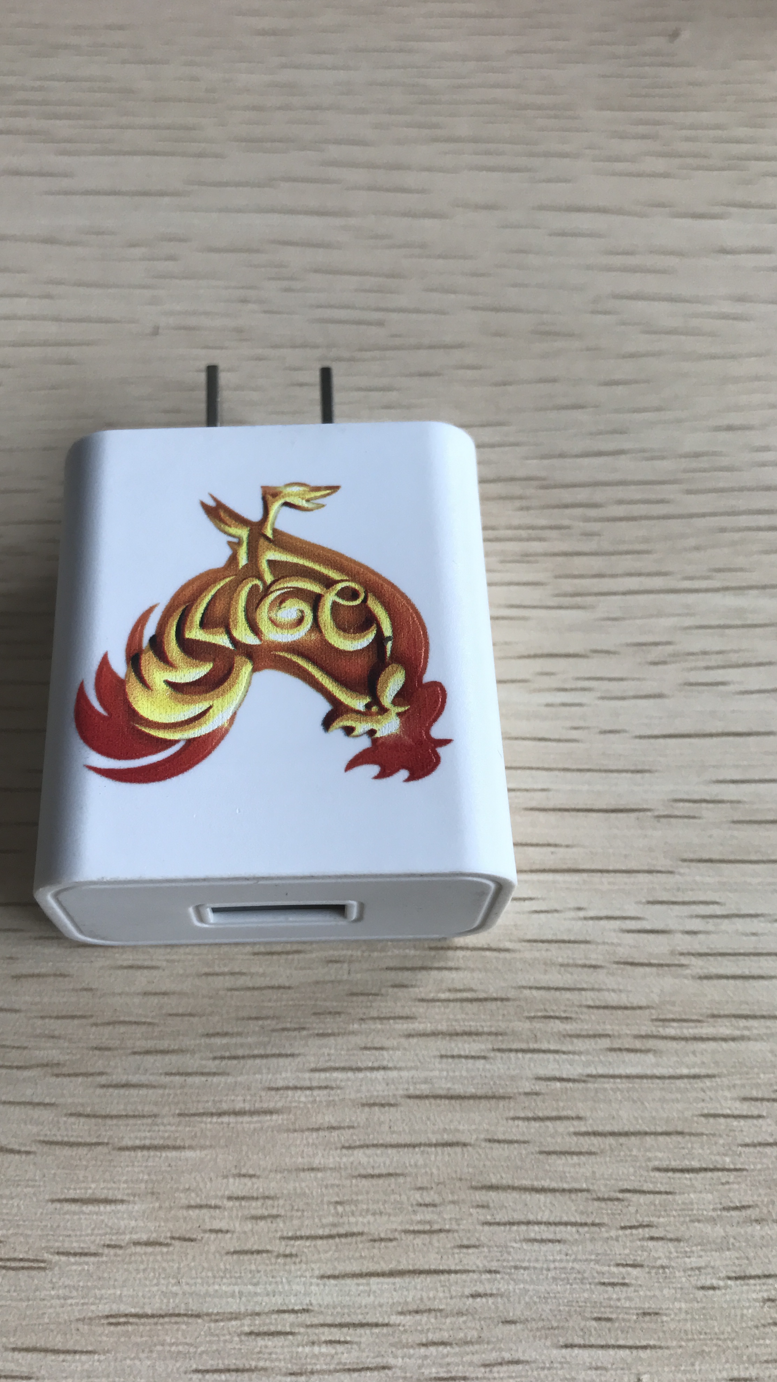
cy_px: 699
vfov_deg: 62.6
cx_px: 293
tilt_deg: -64.5
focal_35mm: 31
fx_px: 1135
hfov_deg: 37.6
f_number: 1.8
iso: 40
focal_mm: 3.99
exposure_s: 1/100
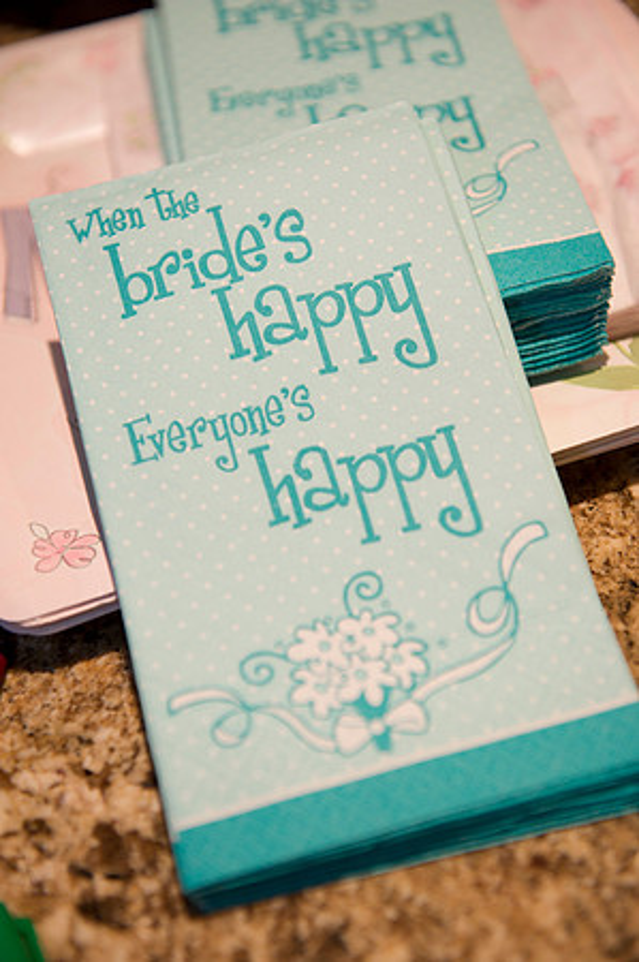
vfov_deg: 34.5
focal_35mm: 58
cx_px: 320
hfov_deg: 23.3
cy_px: 481
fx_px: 1548
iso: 1000
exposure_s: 1/125
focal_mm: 58
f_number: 3.5
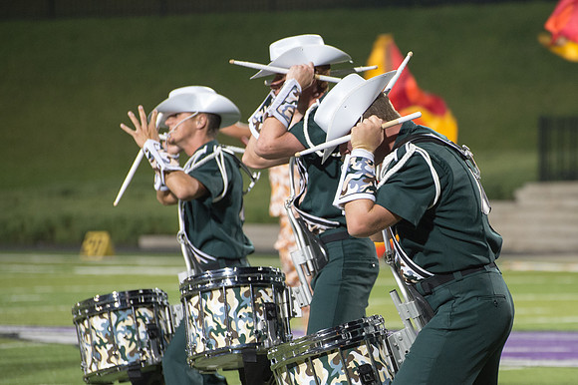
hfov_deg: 7.0
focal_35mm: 295
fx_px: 4727
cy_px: 243
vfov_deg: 4.7
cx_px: 416
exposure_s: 1/160
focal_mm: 200
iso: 2800
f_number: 5.3
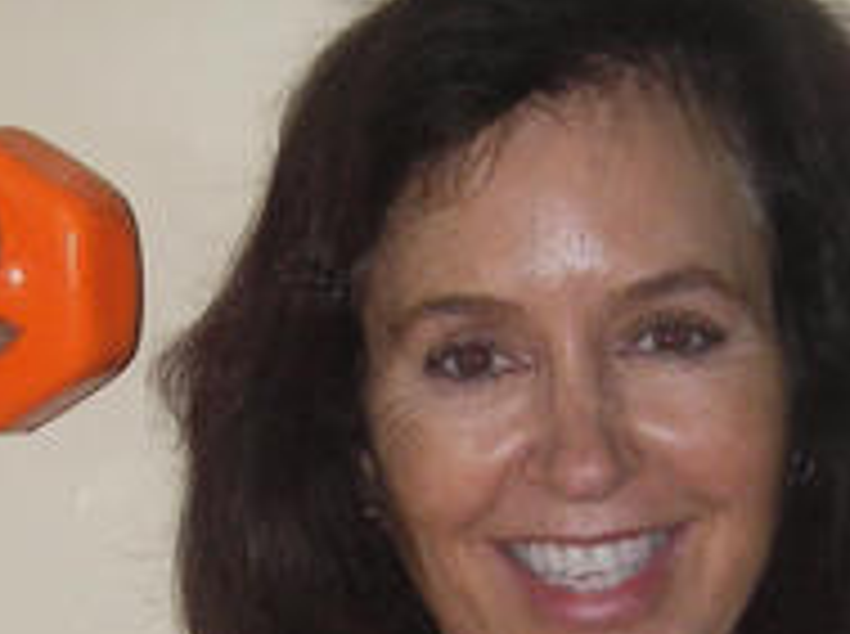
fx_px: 4191
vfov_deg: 8.6
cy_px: 701
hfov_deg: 11.6
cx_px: 387
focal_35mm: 171
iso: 100
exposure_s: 1/50
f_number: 3.7
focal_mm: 10.5
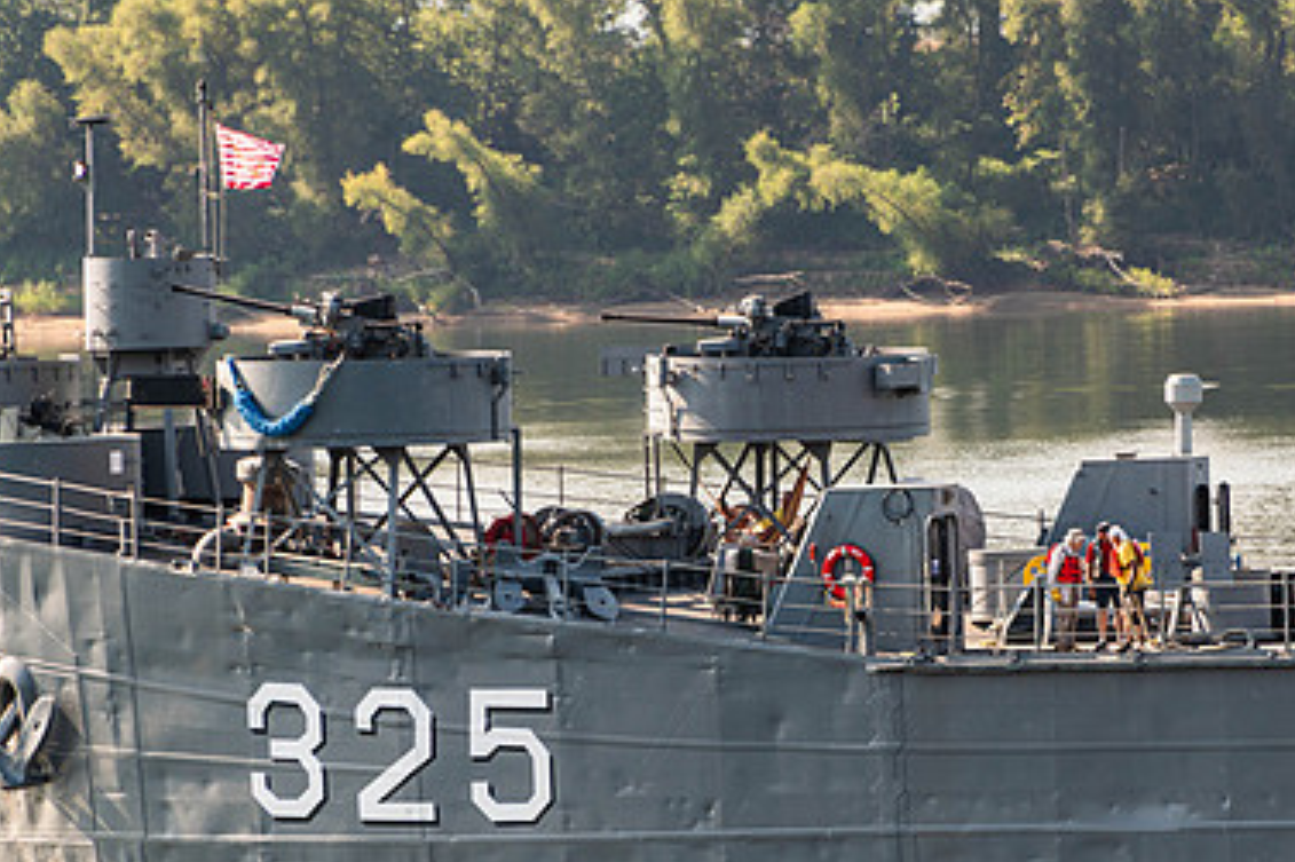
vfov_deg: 3.0
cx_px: 869
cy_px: 462
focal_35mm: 462
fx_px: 16611
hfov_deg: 4.5
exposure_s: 1/250
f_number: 8
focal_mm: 300
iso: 140
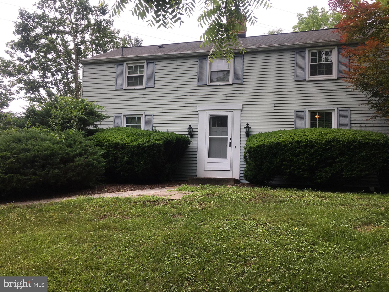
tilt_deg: +6.4
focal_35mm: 29
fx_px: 326
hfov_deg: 61.7
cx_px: 194
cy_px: 146
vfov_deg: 48.2
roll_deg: -1.2
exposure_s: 1/712
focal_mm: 4.15
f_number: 2.2
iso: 25
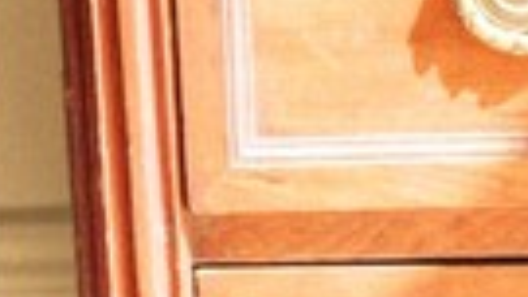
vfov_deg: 4.1
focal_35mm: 295
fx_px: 4131
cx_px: -407
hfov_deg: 7.1
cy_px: -191
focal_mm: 47
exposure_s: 1/400
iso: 500
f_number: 4
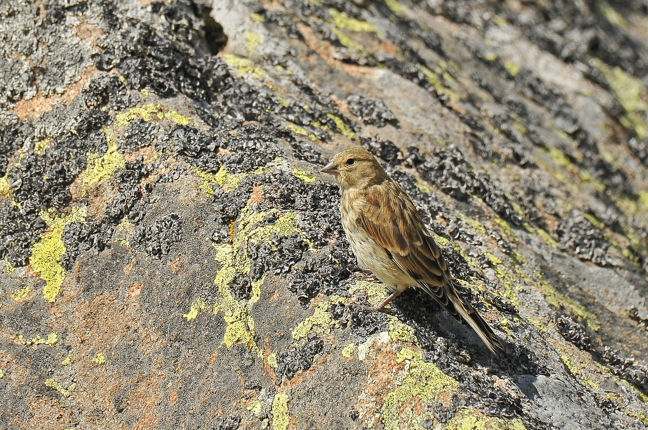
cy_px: 215
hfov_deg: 2.3
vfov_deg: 1.5
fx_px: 16180
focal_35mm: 900
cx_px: 324
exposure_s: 1/1600
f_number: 7.1
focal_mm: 600
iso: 400
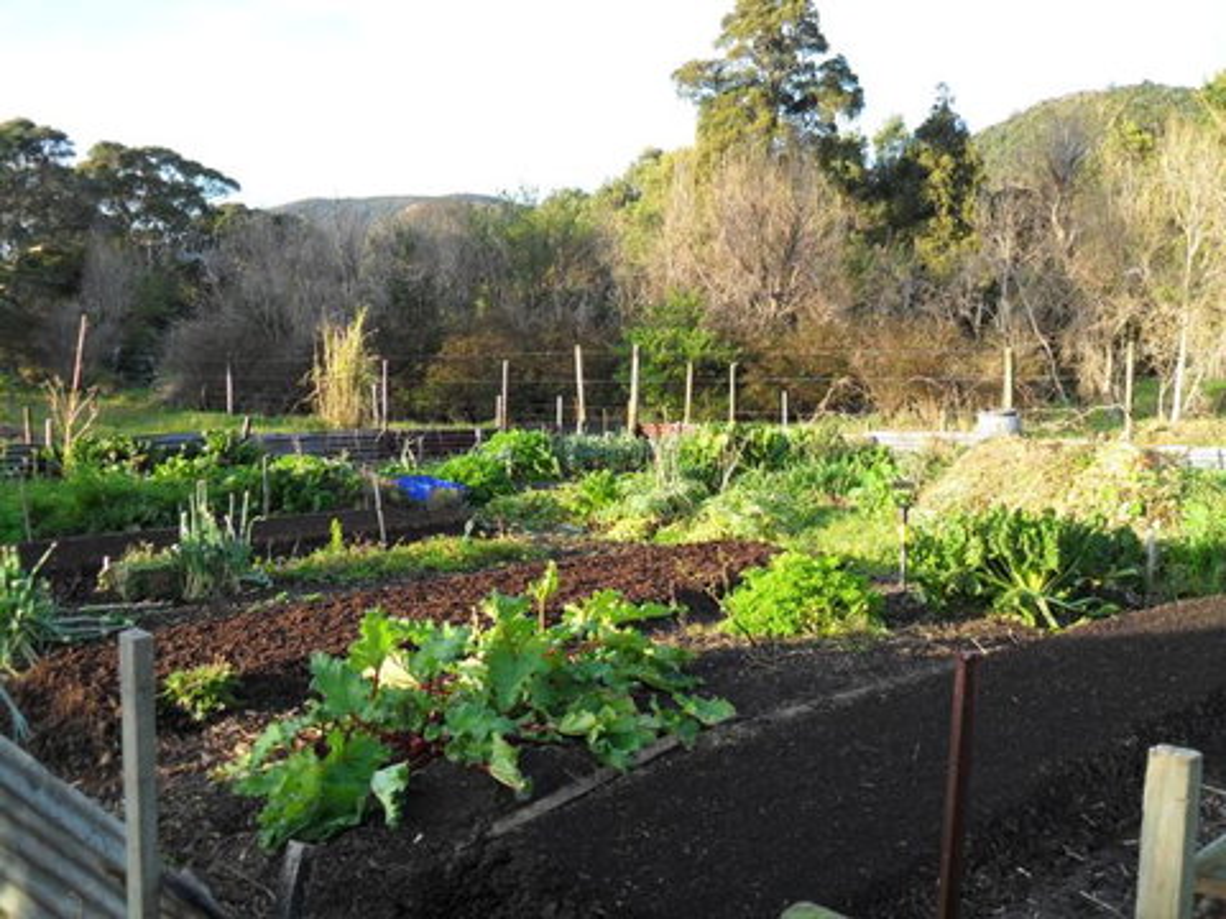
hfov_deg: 52.6
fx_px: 1240
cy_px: 460
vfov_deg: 40.7
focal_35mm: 35
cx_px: 613
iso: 100
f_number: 2.8
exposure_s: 1/180
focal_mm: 6.2
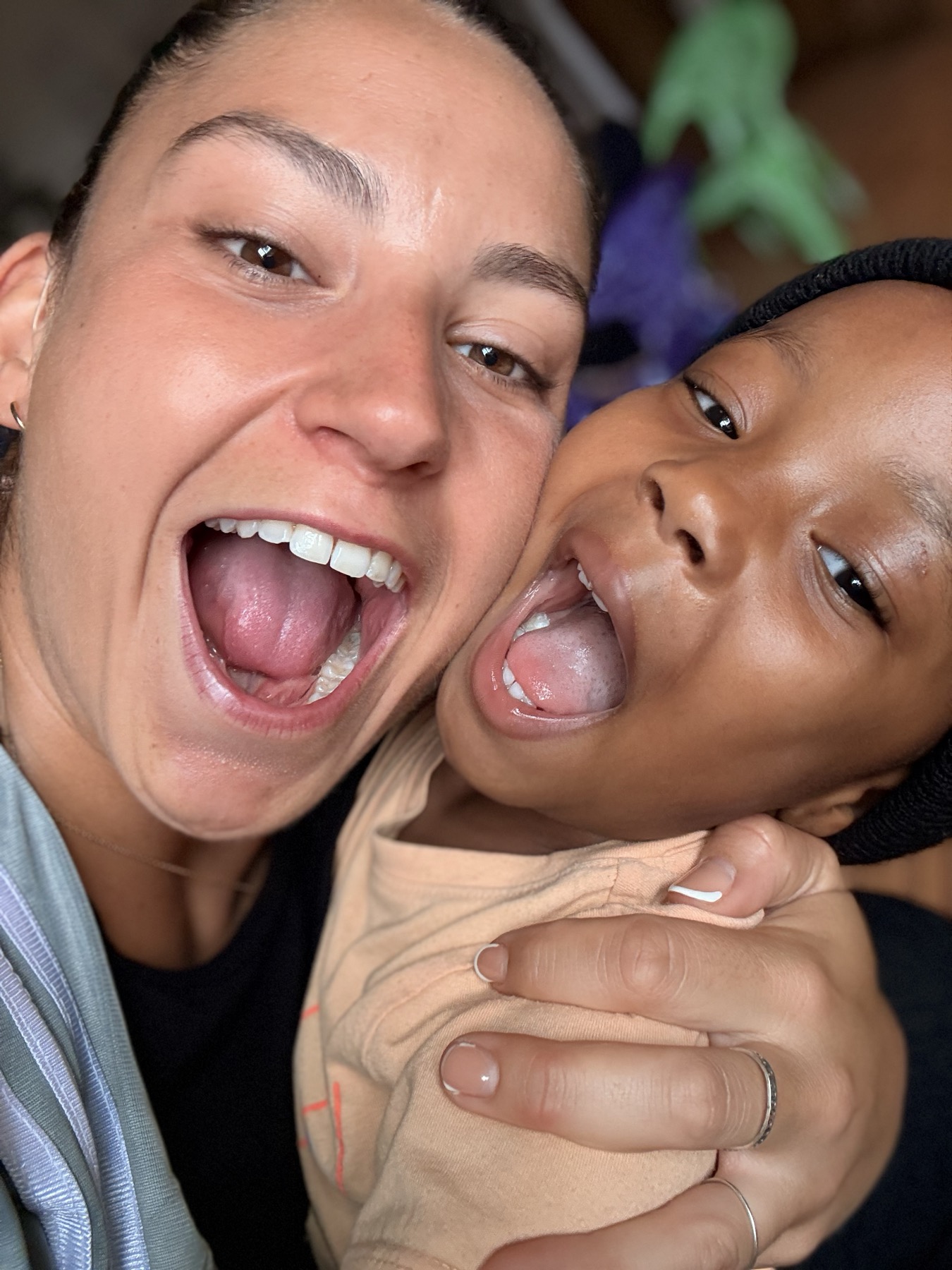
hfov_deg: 46.8
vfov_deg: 60.0
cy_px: 635
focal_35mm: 30
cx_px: 476
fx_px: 1100
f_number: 1.9
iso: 80
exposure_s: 1/60
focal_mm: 2.69
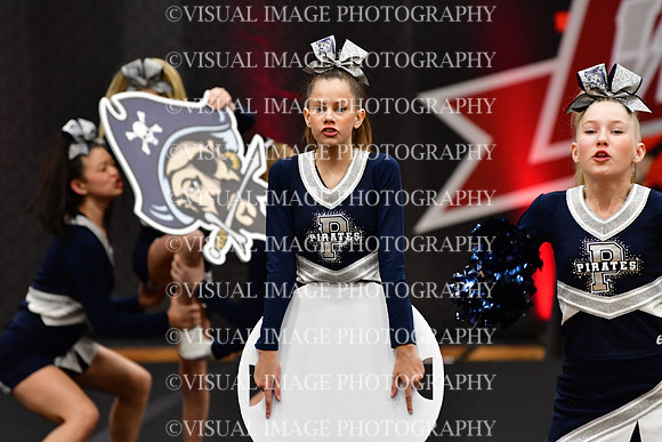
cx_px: 331
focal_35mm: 300
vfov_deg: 4.6
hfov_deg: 6.9
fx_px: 5518
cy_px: 221
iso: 4000
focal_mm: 200
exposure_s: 1/500
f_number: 3.5
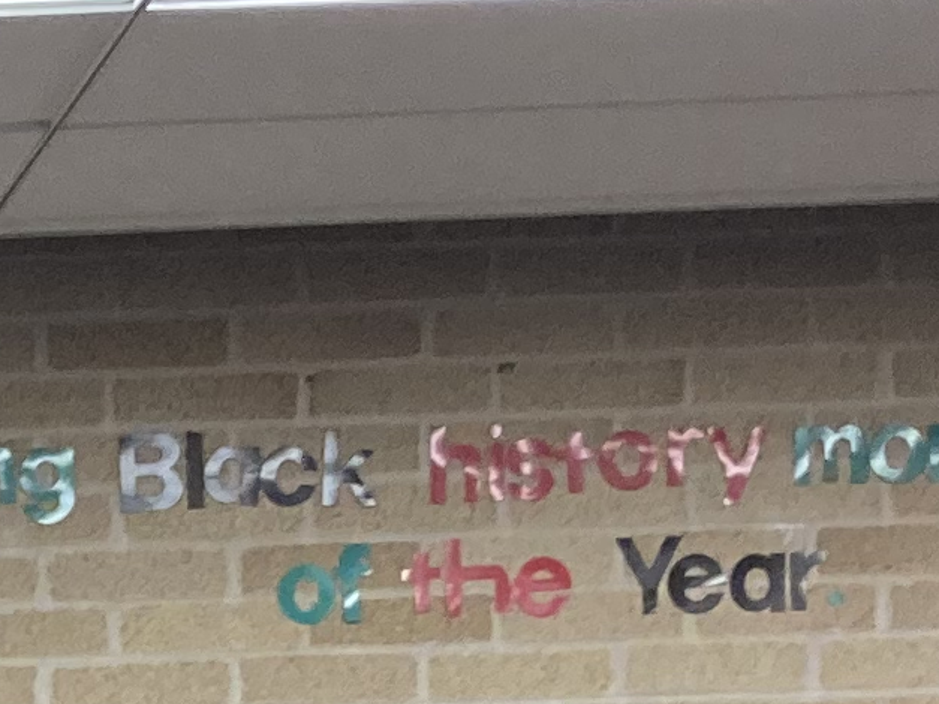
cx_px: -885
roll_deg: +0.9
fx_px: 4882
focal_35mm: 180
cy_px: 1401
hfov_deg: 10.2
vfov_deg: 7.9
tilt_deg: -2.4
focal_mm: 3.99
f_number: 1.8
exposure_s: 1/60
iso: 160
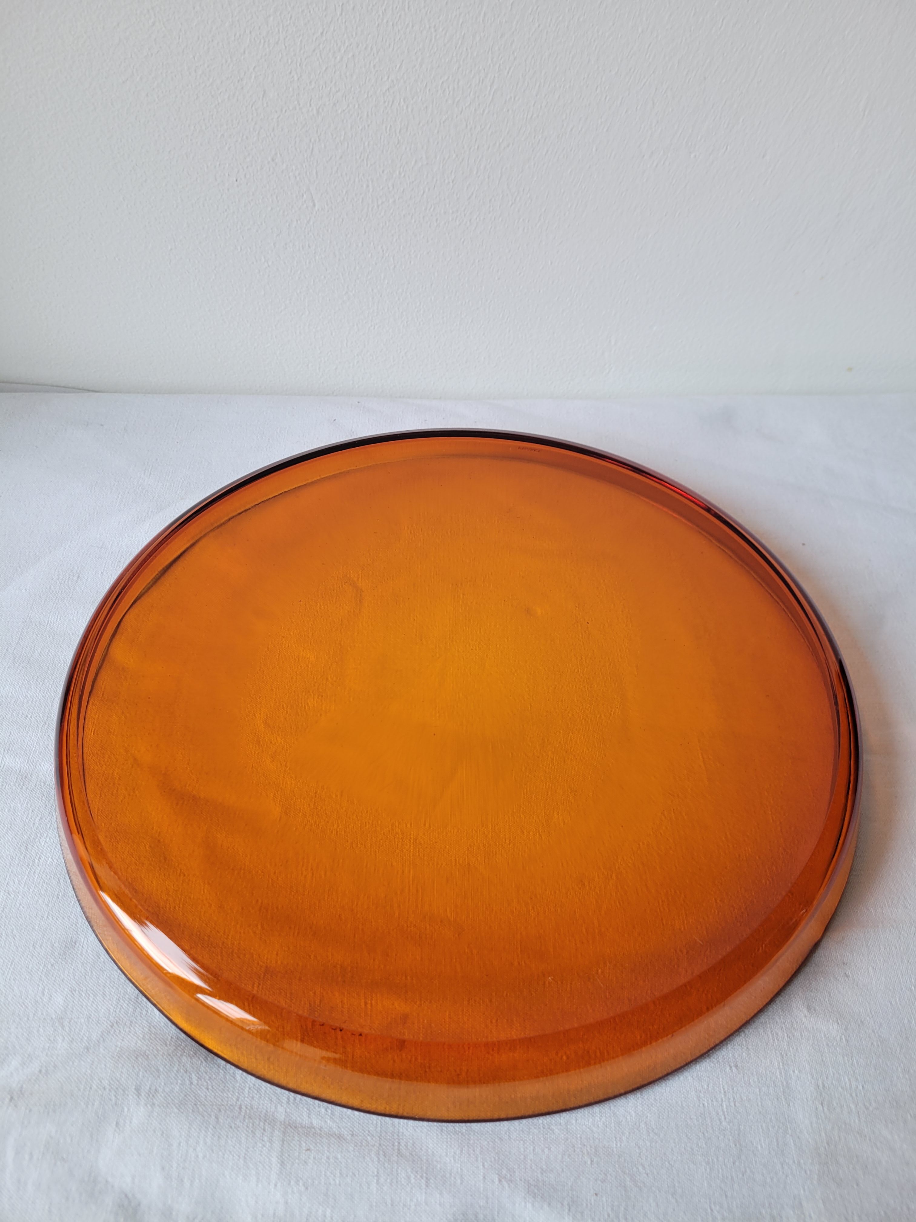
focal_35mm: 26
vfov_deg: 67.3
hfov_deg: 53.1
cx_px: 458
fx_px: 917
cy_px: 611
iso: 50
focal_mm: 5.4
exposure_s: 1/100
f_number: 1.8
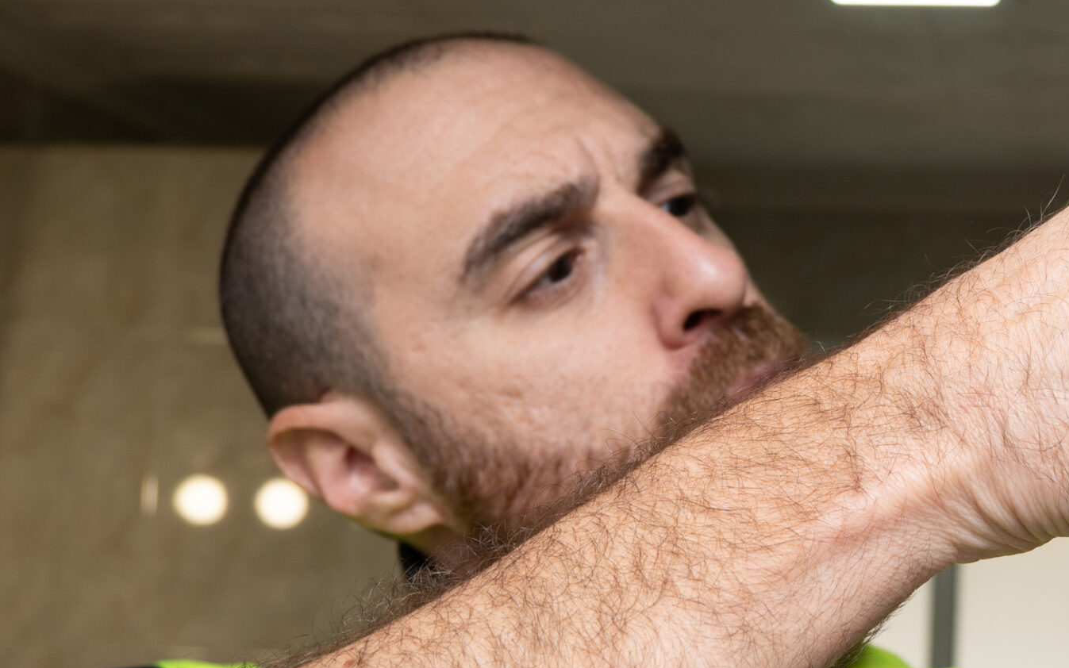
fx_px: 1820
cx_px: 1015
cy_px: 409
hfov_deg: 30.8
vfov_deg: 20.8
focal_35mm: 62
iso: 100
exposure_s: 1/200
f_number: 4.5
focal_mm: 21.5
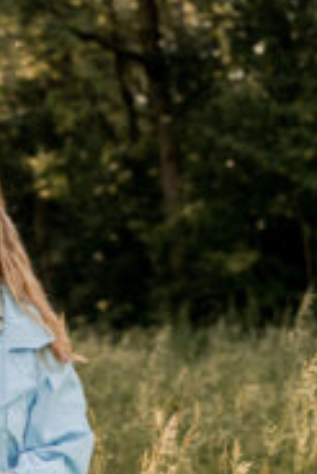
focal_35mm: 132
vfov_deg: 15.3
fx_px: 1740
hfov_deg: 10.3
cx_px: -41
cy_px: 462
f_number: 2.5
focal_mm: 50
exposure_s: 1/800
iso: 250
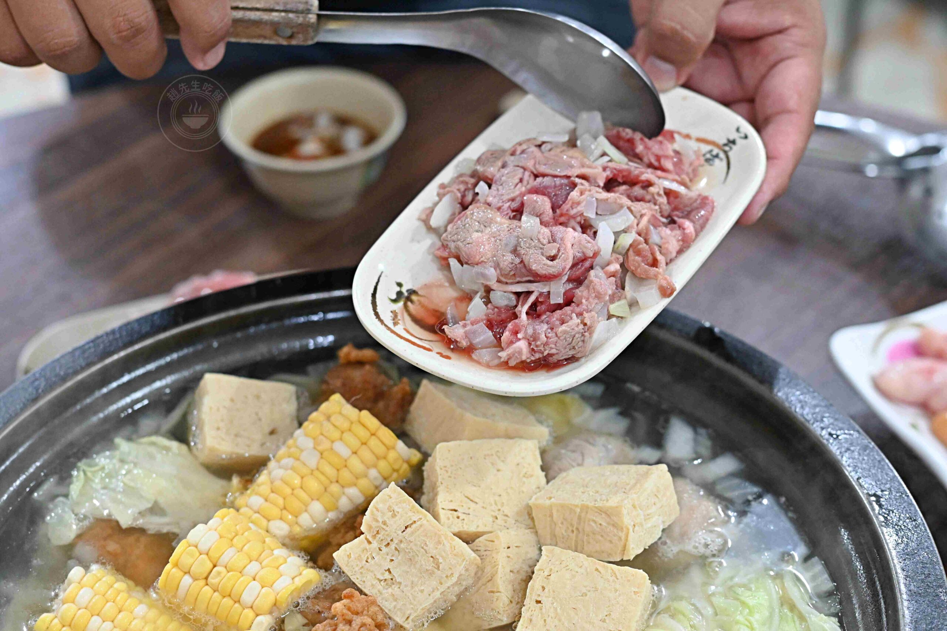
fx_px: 1973
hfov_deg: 27.0
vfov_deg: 18.2
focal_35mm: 75
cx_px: 474
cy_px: 316
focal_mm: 50
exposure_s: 1/200
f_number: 3.2
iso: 2200
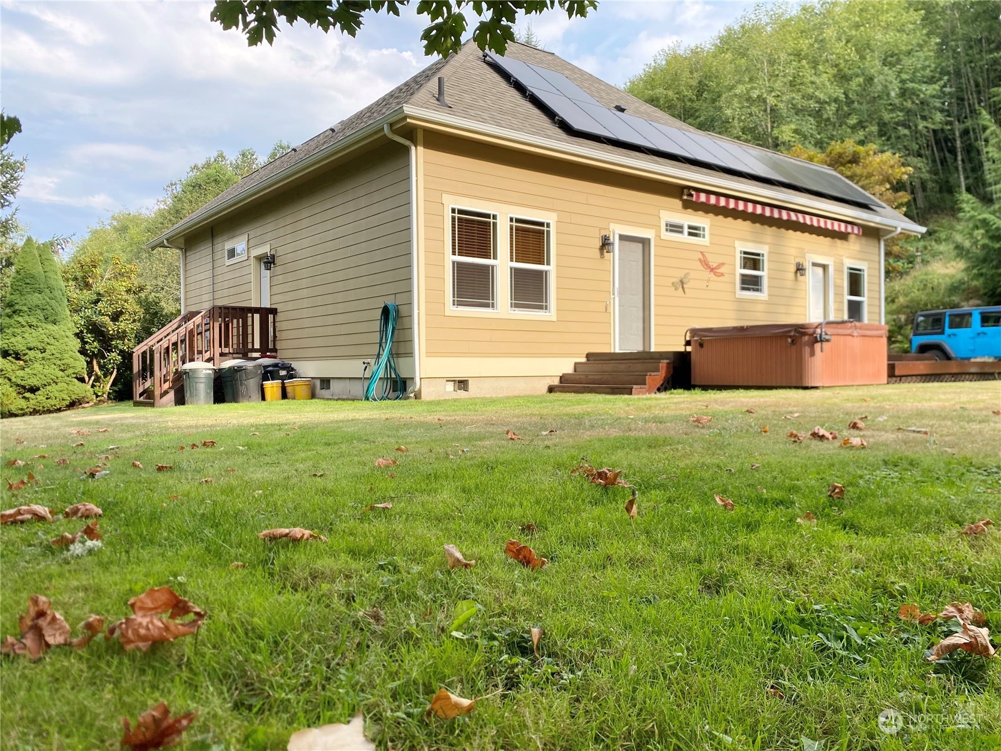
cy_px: 376
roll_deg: +0.5
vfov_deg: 53.1
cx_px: 500
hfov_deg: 67.3
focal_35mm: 26
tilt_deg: -1.3
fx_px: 752
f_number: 1.8
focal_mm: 4.25
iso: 32
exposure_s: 1/762
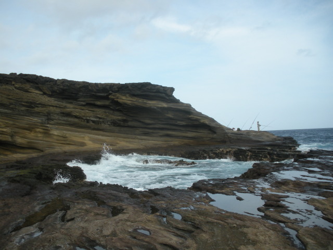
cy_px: 125
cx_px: 166
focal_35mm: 36
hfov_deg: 51.4
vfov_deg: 39.7
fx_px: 346
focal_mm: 6.3
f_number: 3.5
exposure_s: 1/598
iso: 88
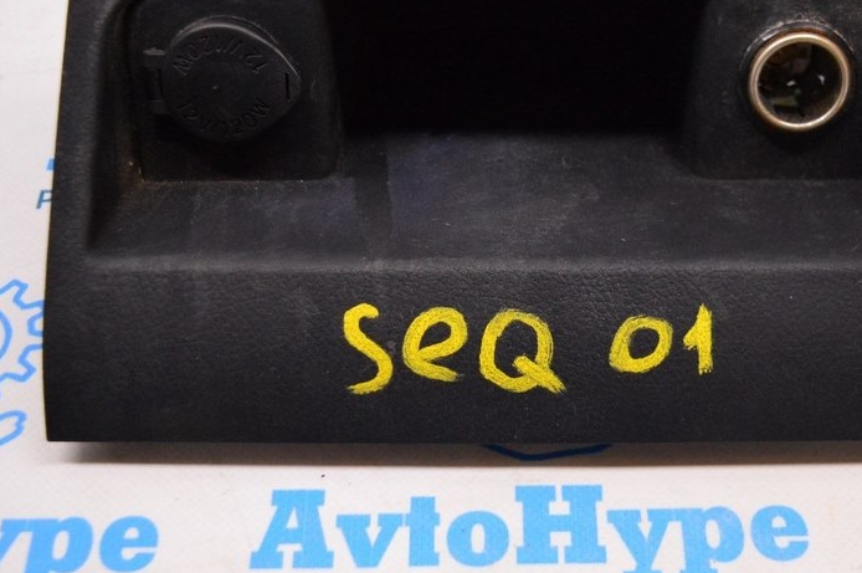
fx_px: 1483
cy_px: 207
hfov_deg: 32.3
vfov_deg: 21.8
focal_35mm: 62
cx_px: 510
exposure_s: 1/320
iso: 3200
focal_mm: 28
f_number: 4.2
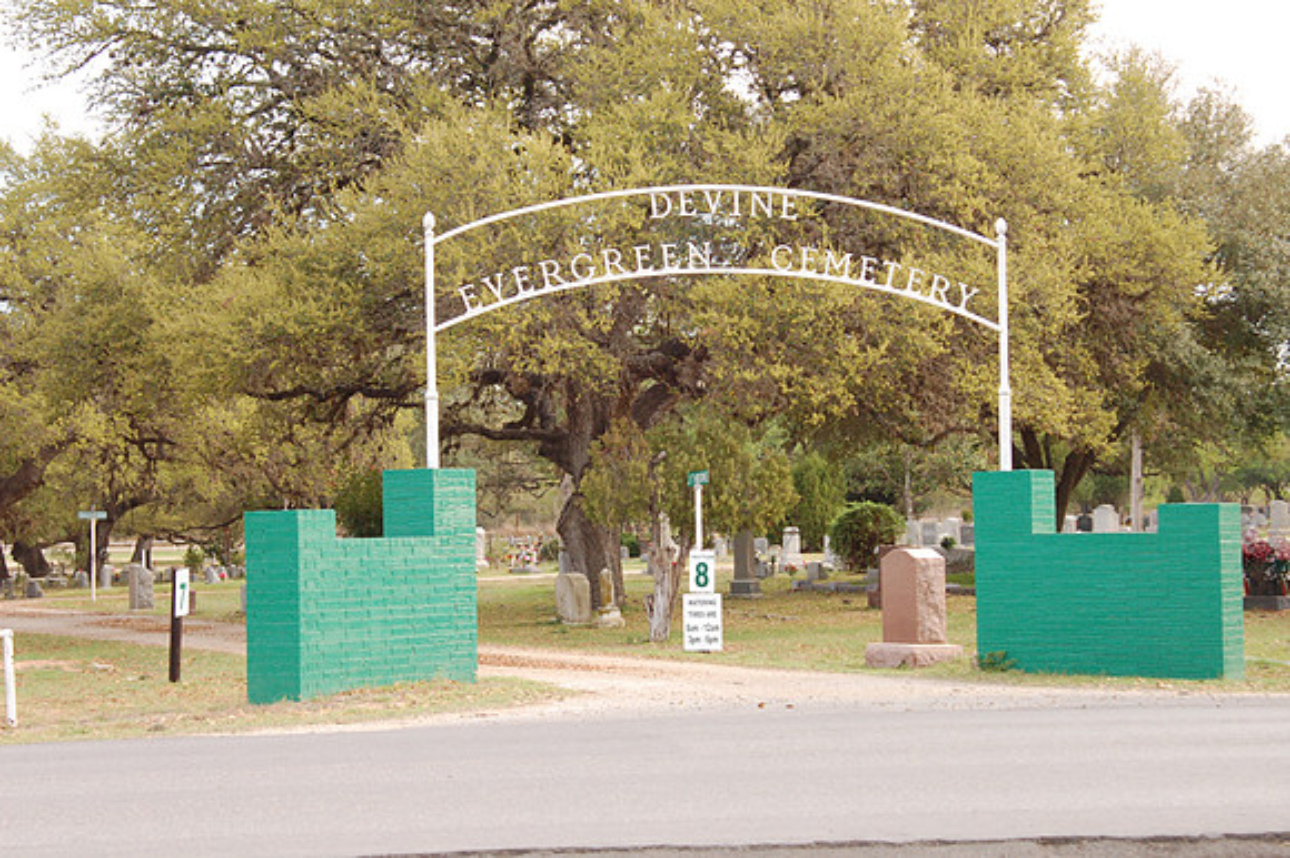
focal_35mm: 75
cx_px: 645
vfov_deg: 18.2
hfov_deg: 27.0
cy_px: 429
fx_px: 2686
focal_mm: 50
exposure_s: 1/160
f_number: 10
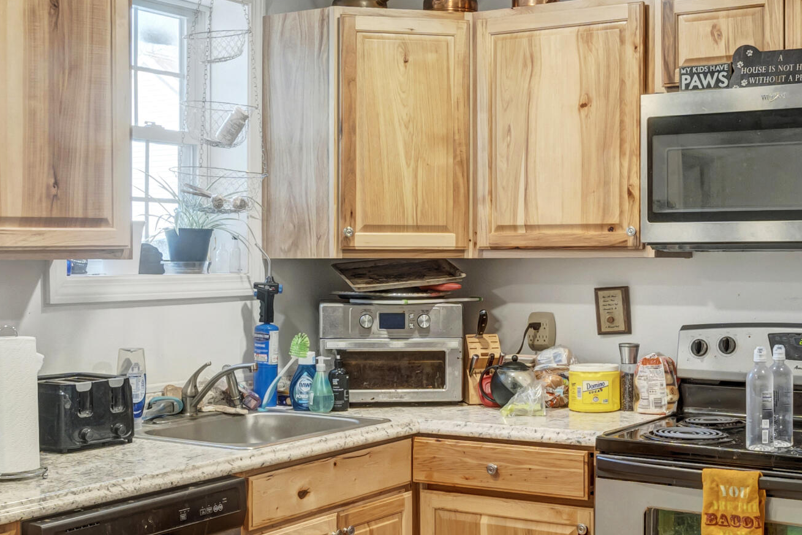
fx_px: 1225
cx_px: 468
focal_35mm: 55
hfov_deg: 36.2
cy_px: 285
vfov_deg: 24.6
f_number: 9
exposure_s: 1/10
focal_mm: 16
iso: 400
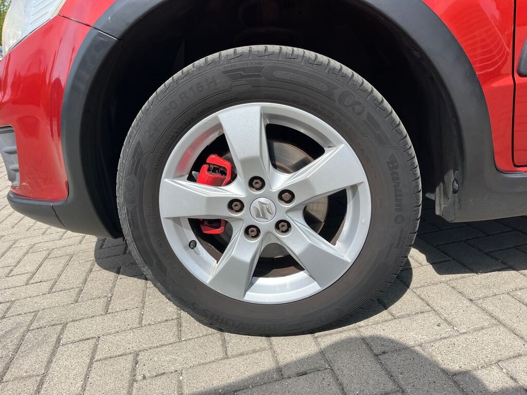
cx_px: 264
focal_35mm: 26
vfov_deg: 53.1
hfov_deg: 67.3
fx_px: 396
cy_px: 198
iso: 50
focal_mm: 5.1
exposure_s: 1/2967
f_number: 1.6
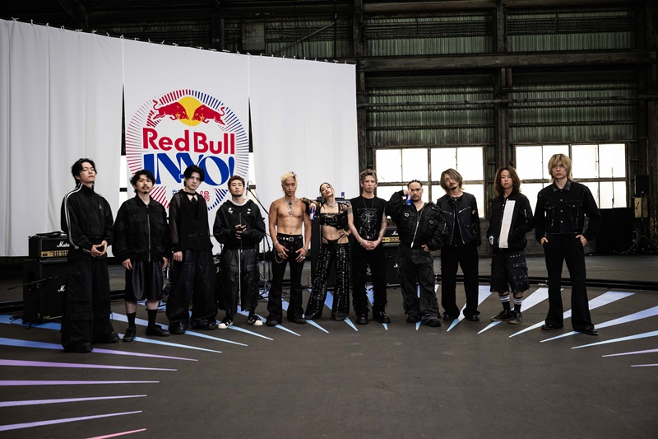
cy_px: 220
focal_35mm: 29
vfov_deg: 44.9
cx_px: 329
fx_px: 530
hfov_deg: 63.7
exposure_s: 1/200
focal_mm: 29
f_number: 4.5
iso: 1250
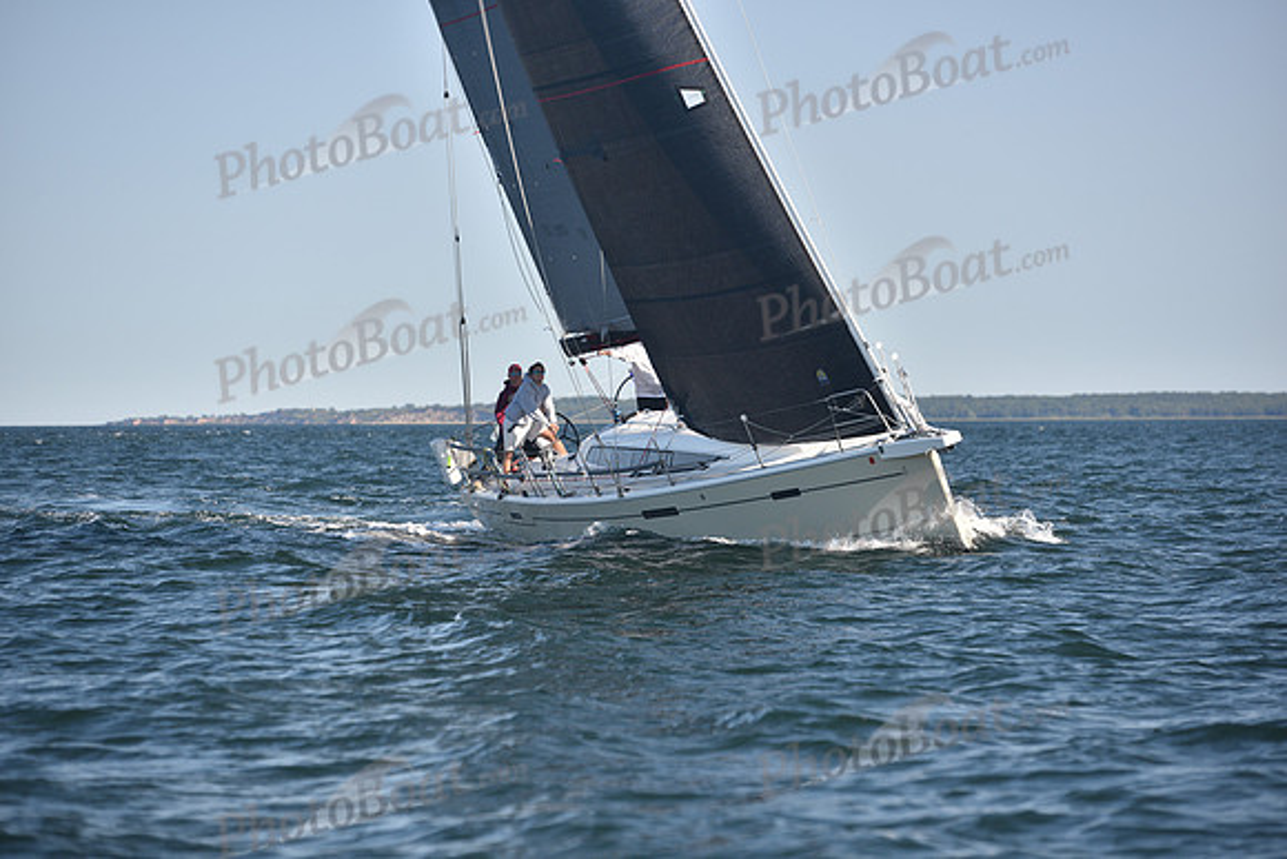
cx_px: 644
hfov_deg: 13.2
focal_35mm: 155
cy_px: 430
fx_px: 5542
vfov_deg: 8.9
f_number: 4.5
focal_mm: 155
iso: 250
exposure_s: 1/640
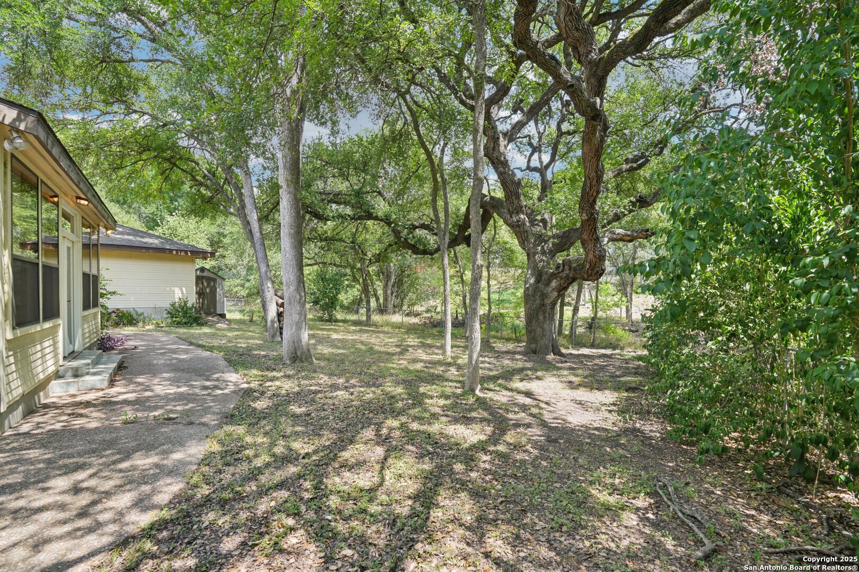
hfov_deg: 96.7
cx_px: 430
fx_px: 382
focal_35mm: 16
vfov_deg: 73.7
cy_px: 286
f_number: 8
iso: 200
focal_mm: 16
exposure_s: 1/90
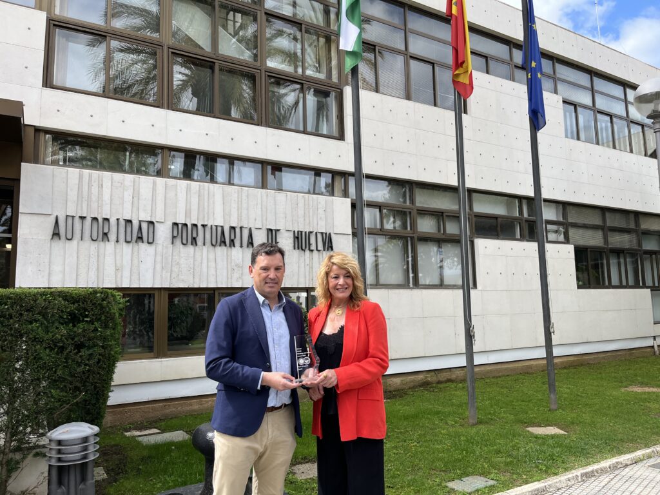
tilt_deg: +6.7
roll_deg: +1.6
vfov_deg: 53.1
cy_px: 248
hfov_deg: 67.3
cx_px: 330
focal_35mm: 26
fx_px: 496
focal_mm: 5.1
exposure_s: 1/1140
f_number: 1.6
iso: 50
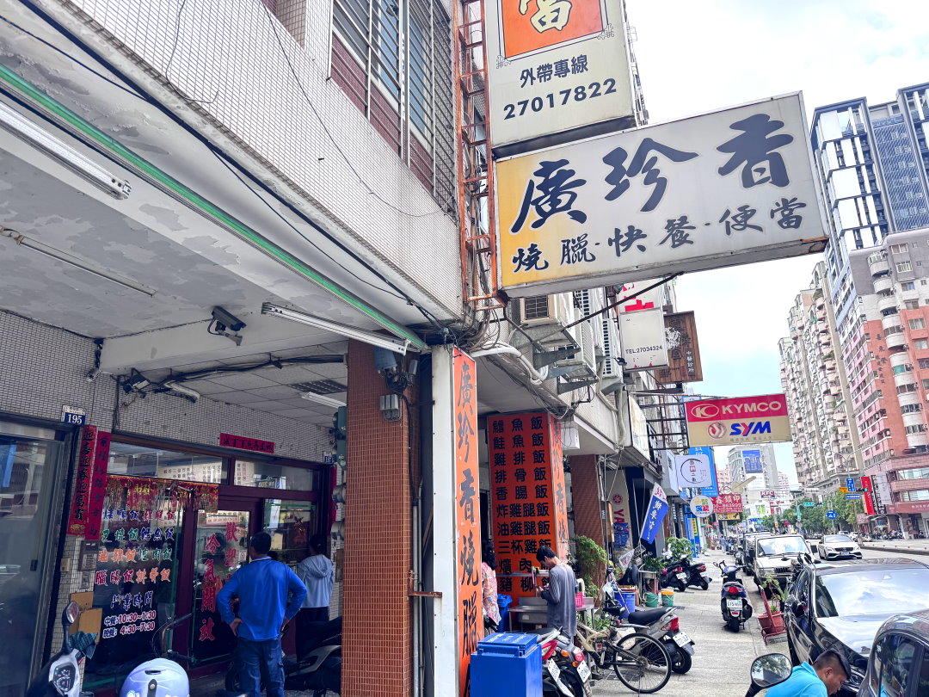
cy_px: 348
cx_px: 464
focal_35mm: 24
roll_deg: +1.2
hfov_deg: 71.6
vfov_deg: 56.8
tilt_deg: +15.8
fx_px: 644
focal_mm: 6.76
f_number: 1.78
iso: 80
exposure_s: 1/383
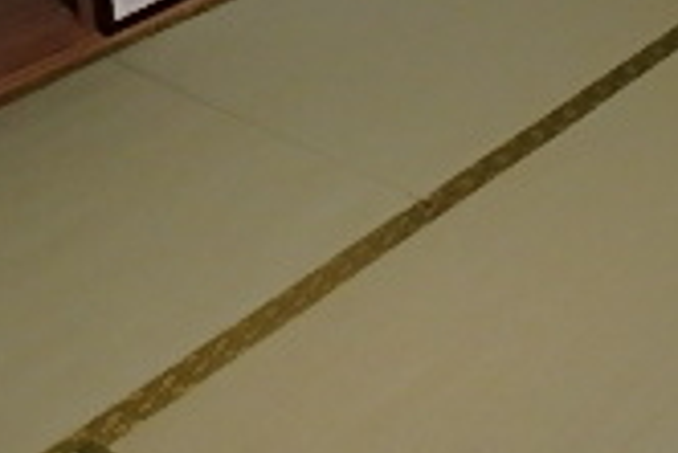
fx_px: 1583
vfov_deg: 15.4
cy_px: -167
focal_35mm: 84
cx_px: 629
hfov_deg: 23.4
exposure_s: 1/30
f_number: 3.5
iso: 400
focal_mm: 3.7
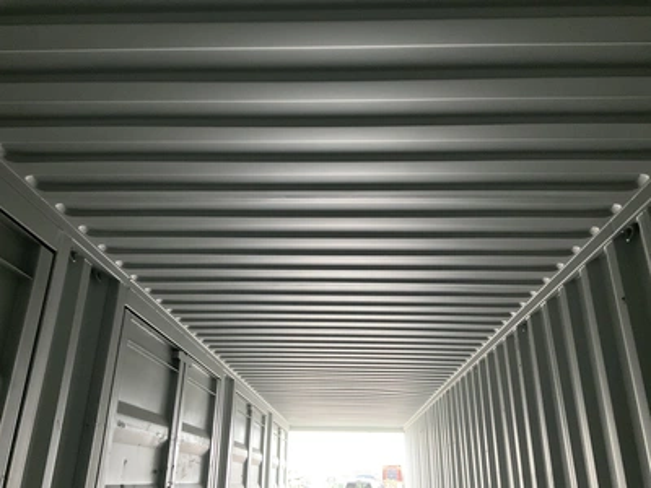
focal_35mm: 29
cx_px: 326
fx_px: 545
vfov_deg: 48.2
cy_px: 244
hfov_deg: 61.7
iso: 320
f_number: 1.8
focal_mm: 3
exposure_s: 1/50
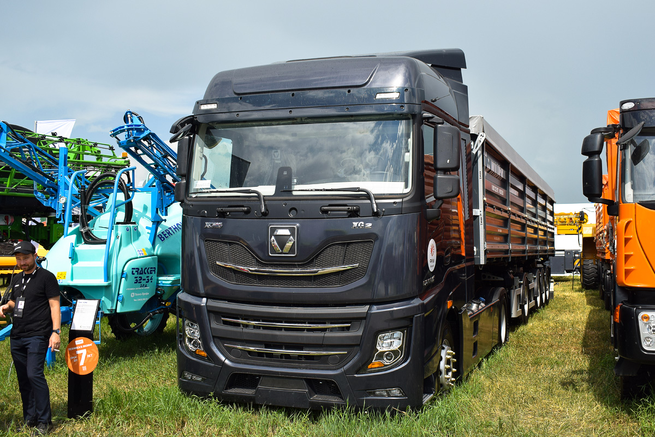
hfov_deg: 55.1
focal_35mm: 34
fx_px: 628
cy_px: 218
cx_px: 328
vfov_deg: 38.4
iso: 100
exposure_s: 1/500
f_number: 5.6
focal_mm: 23
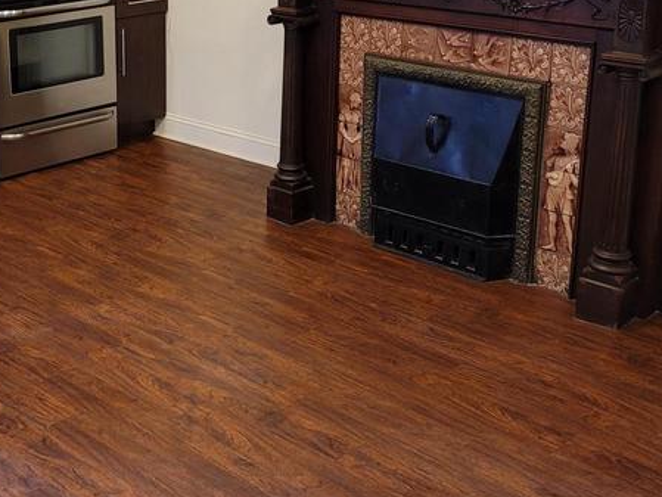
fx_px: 1090
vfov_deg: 25.2
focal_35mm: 57
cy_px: 100
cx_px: 143
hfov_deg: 32.9
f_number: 1.8
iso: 500
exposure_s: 1/40
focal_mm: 7
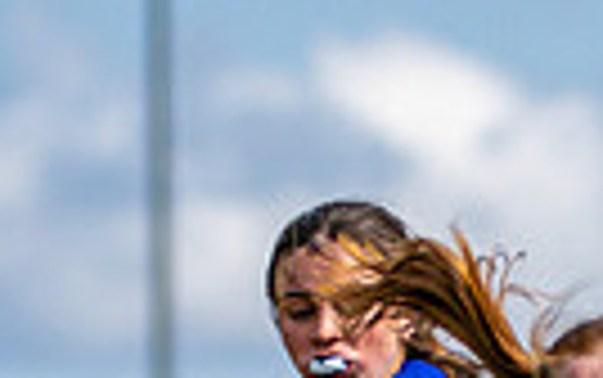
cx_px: 433
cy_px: 834
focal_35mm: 1033
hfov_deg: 2.0
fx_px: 16990
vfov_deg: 1.3
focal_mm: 155
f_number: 2.8
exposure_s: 1/6400
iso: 140
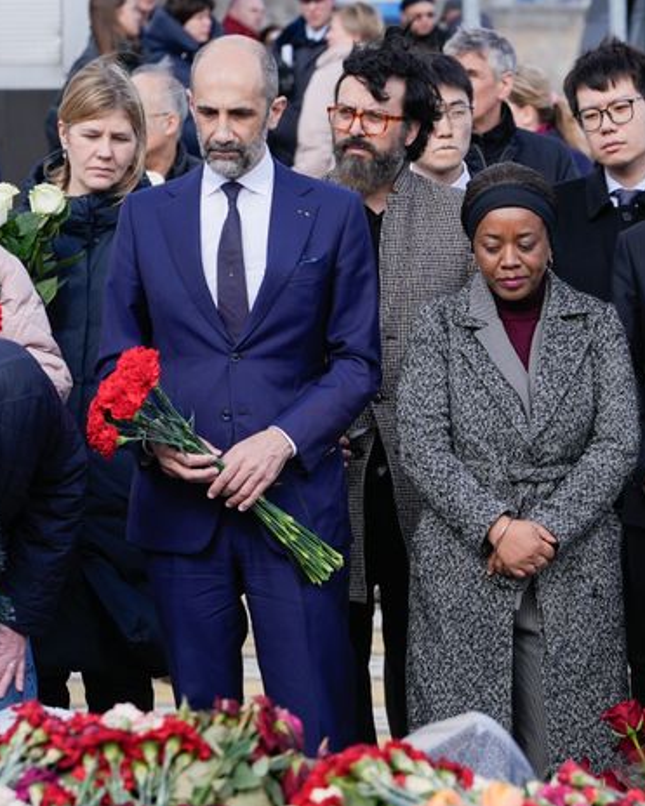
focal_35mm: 191
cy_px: 403
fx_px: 4559
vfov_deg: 10.1
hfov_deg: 8.1
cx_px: 429
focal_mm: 135
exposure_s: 1/1600
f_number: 6.3
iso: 400
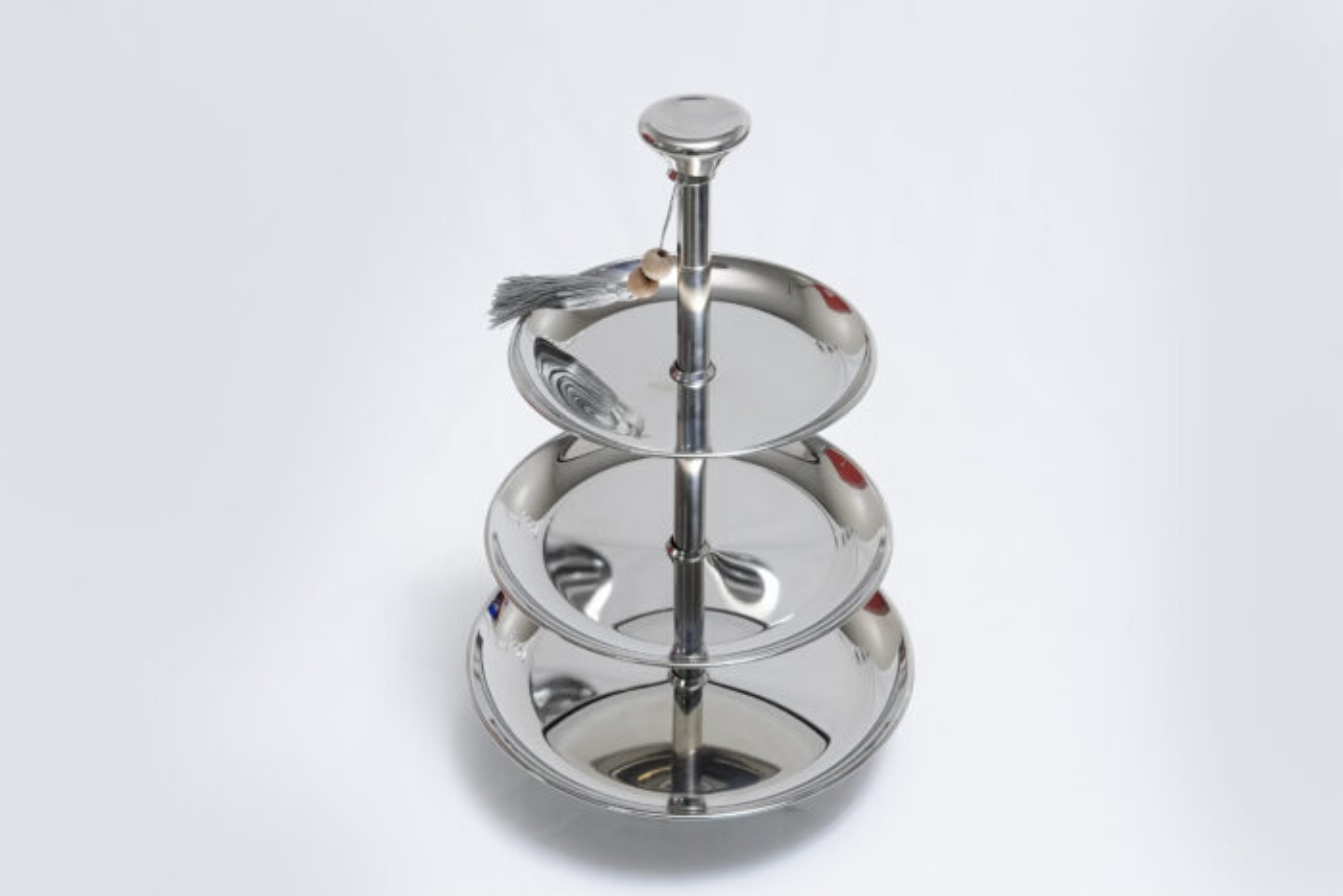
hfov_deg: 35.0
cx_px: 672
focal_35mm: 57
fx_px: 2127
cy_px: 448
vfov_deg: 23.8
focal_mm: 38
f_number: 10
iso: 3200
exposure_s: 1/125
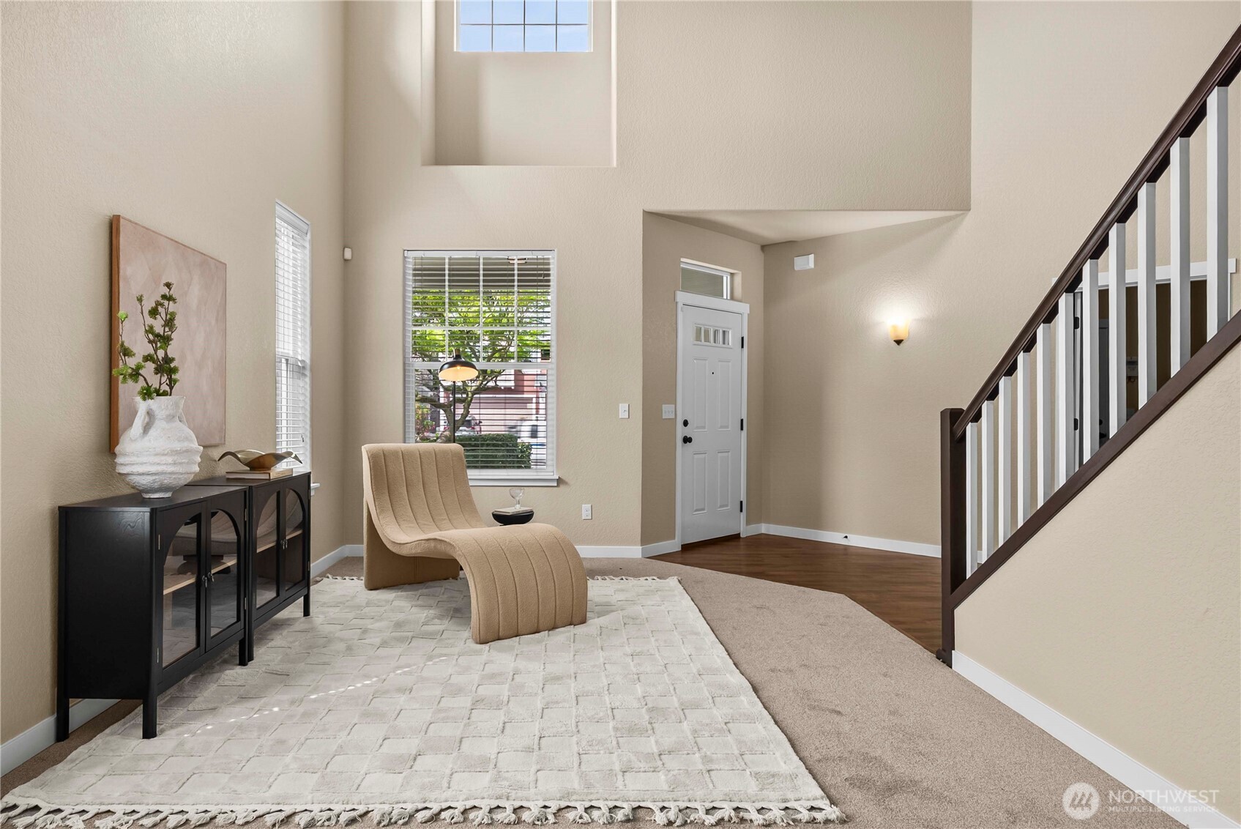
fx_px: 690
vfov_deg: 62.0
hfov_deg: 83.9
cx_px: 620
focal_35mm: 20
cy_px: 414
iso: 1000
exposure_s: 1/15
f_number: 7.1
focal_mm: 20
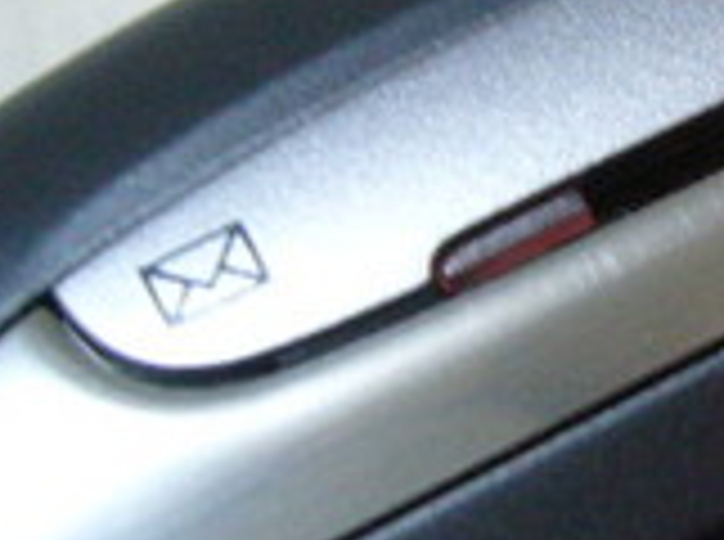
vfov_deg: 13.5
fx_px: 2275
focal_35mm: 109
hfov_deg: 17.4
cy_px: 169
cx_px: 805
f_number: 2.8
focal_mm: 5.8
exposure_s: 1/10
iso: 200
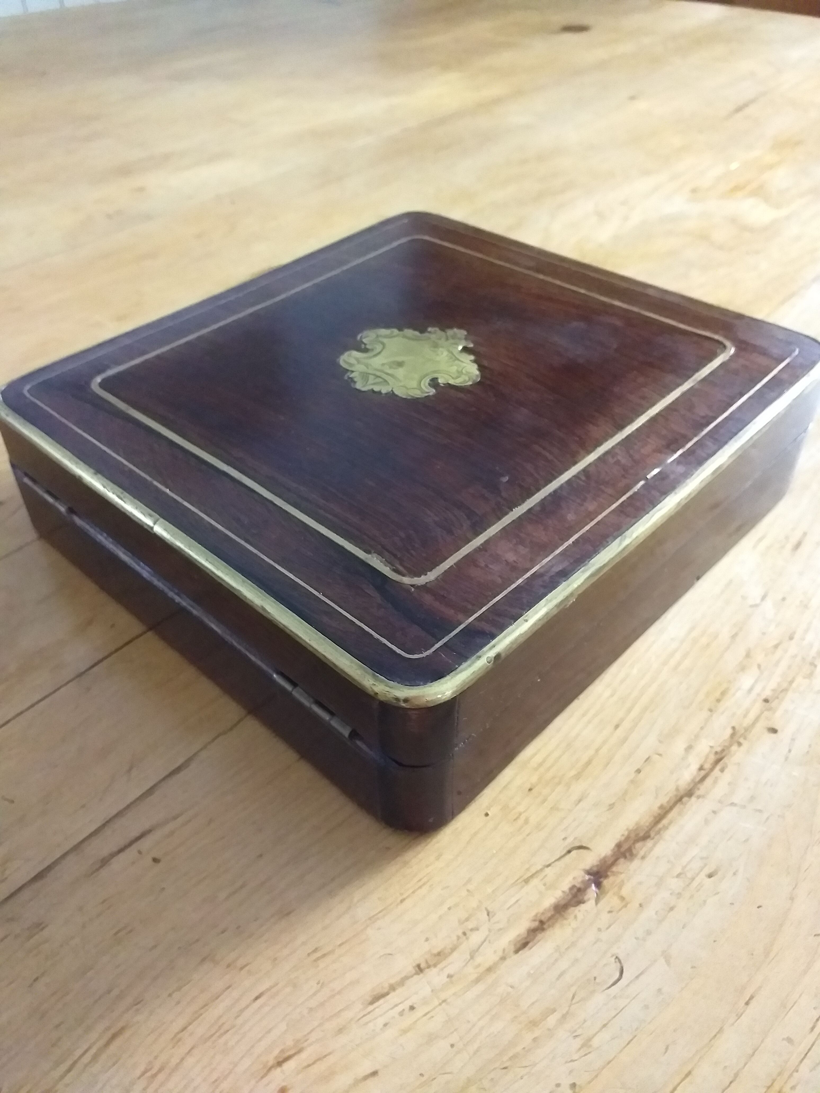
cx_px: 410
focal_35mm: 26
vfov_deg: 67.3
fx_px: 821
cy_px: 546
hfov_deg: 53.1
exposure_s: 1/20
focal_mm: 3.6
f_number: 1.9
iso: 500
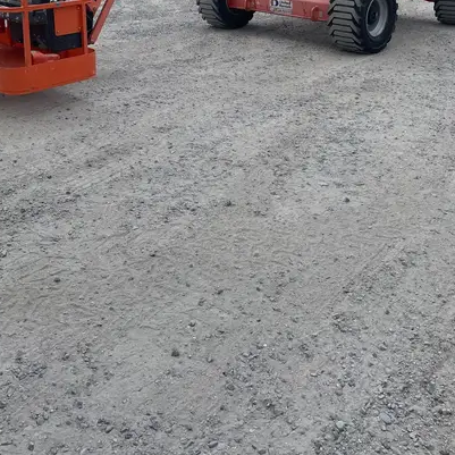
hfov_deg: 39.9
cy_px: 46
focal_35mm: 42
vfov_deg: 37.4
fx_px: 625
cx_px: 187
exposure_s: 1/4831
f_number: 1.6
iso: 32
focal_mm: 4.2
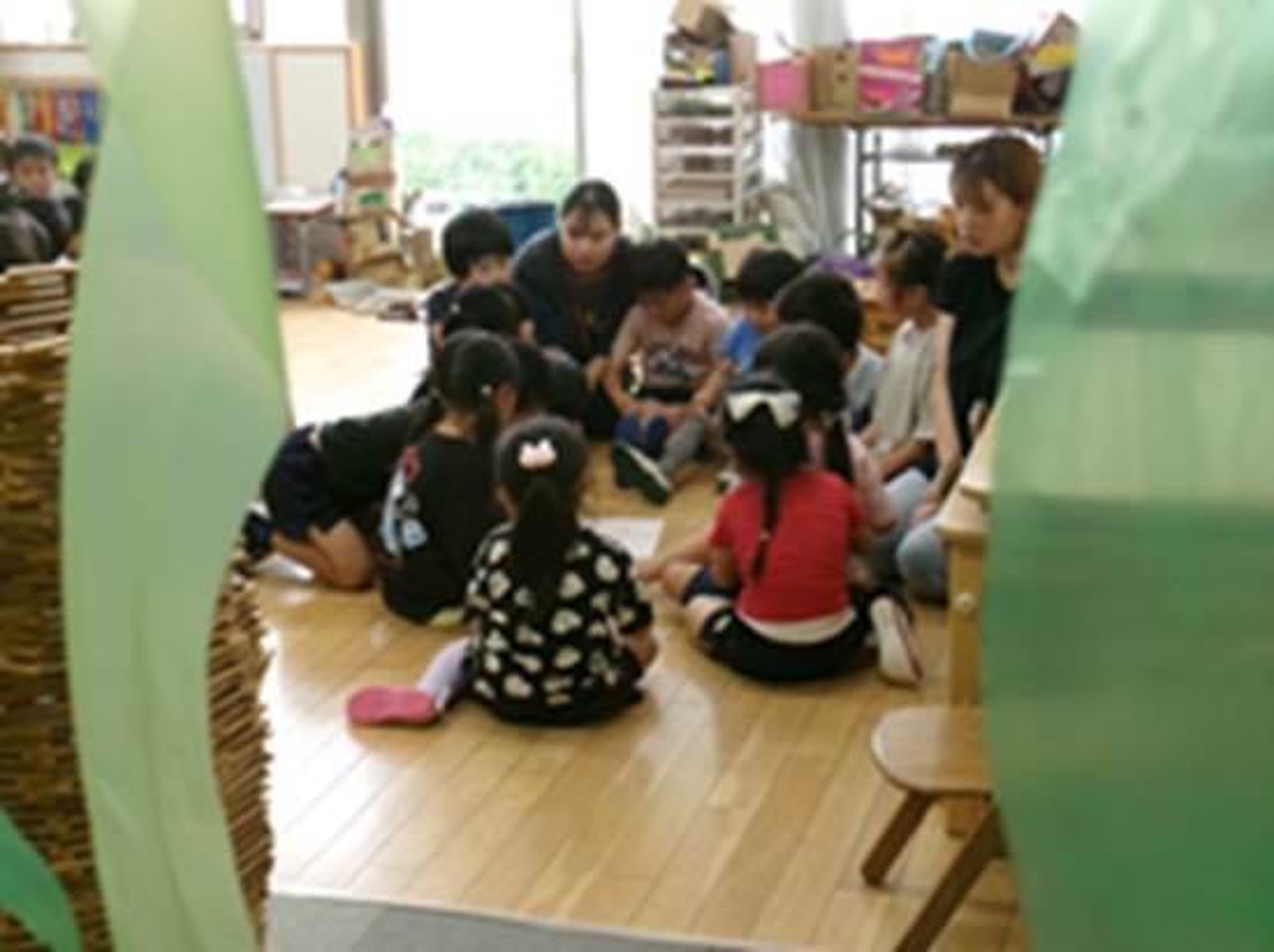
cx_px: 637
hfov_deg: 30.3
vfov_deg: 22.9
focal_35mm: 64
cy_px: 476
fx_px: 2352
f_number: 5.2
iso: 258
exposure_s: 1/34
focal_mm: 11.5
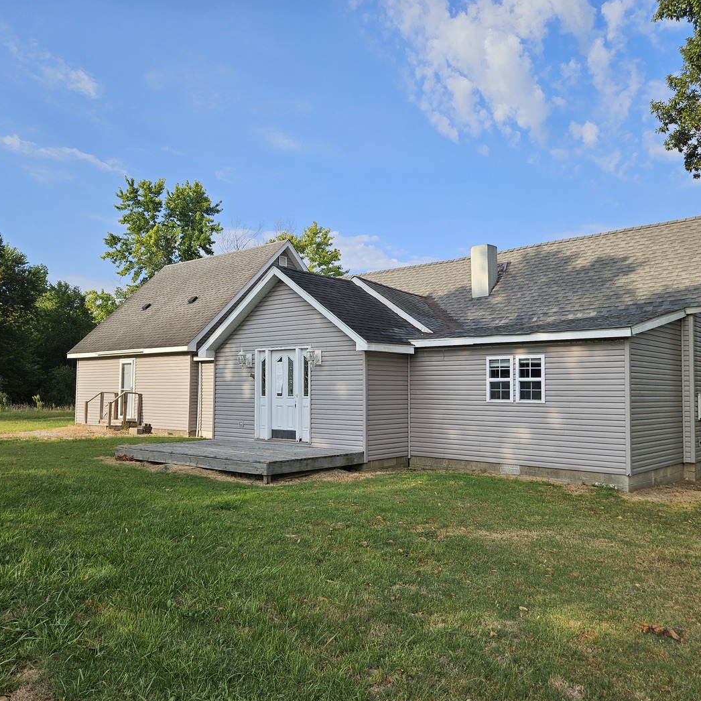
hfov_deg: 57.2
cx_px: 391
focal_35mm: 28
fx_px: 642
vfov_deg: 57.3
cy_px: 358
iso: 25
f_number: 1.8
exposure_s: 1/1799
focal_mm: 5.4
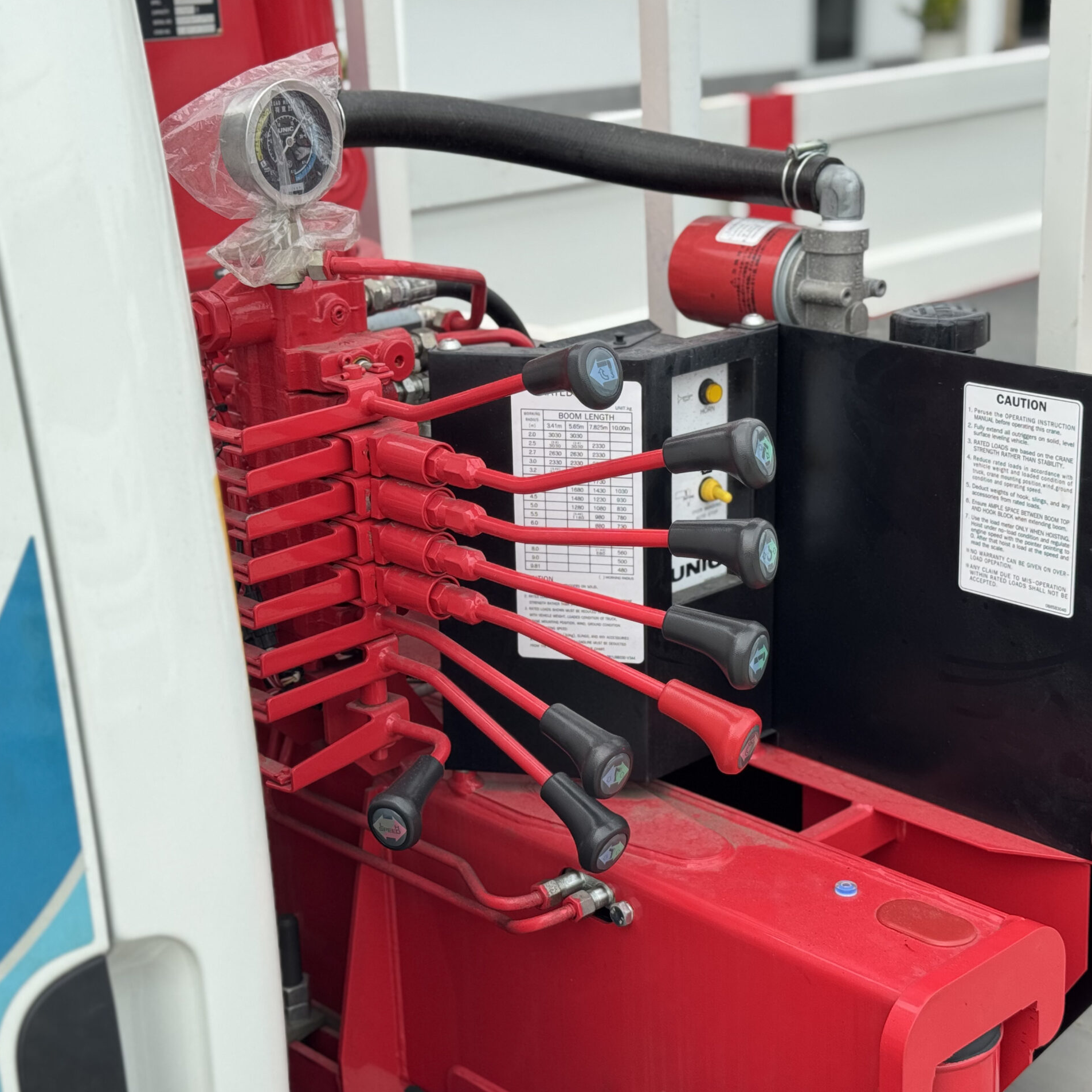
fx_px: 2034
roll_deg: +0.2
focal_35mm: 57
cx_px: 593
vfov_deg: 30.0
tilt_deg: -18.3
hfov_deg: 30.0
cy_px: 547
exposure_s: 1/651
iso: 64
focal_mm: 6.76
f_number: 1.78
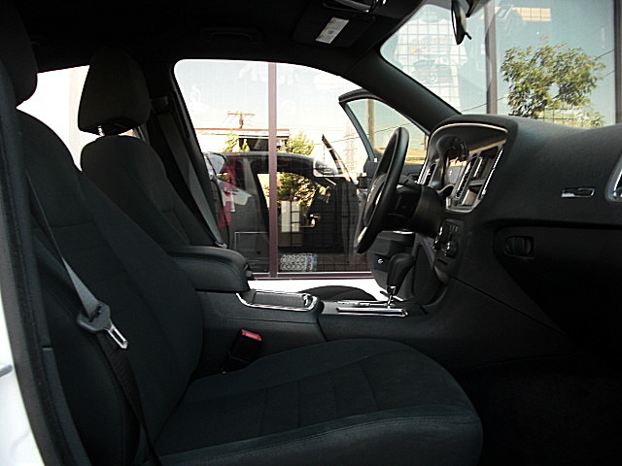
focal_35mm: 36
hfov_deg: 51.4
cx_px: 311
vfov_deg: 39.7
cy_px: 233
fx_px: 647
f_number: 2.8
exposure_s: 1/60
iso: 100
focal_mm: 6.3
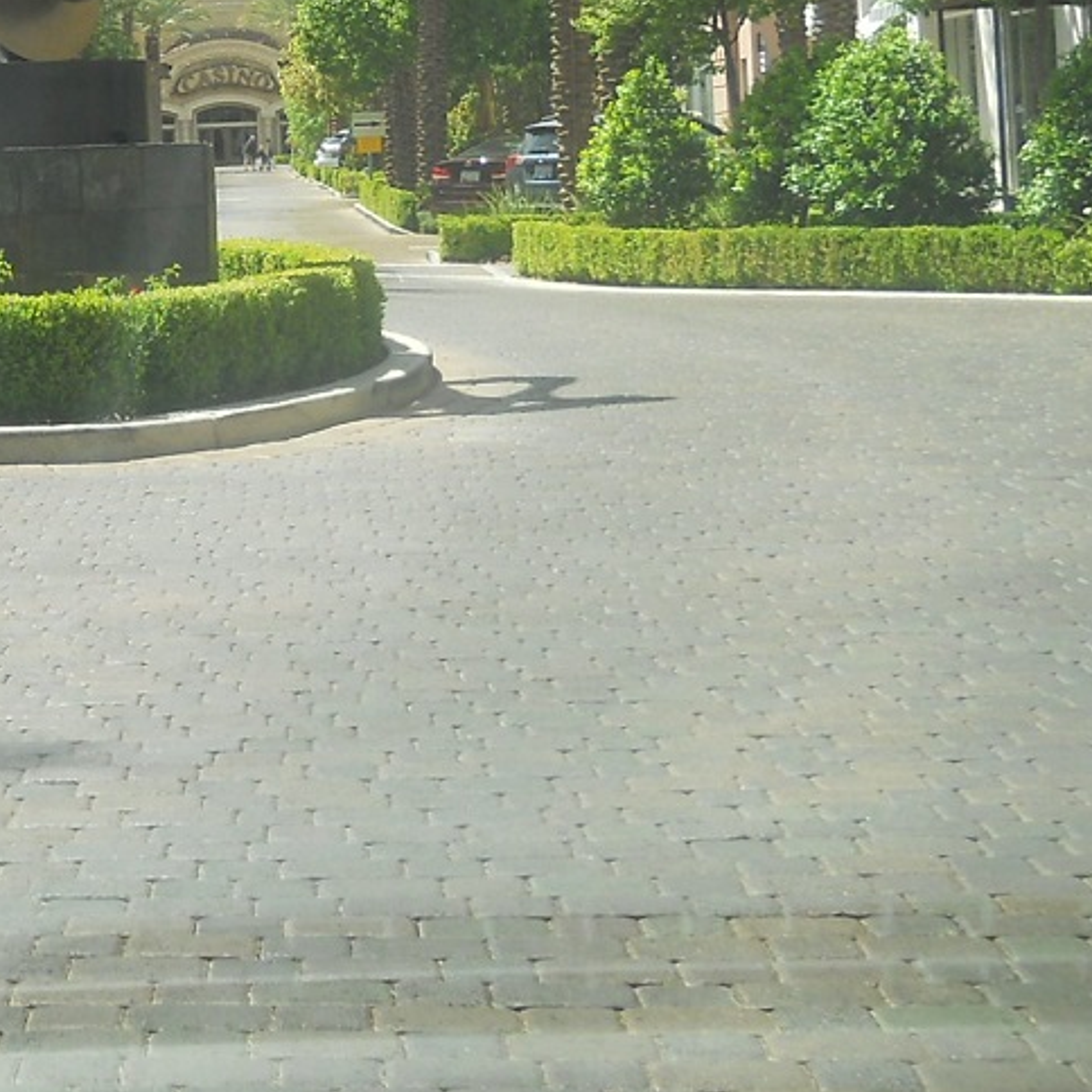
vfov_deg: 18.6
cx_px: -67
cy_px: 133
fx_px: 3284
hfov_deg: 18.3
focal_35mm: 92
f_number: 3.1
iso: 80
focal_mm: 6.72
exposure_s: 1/320
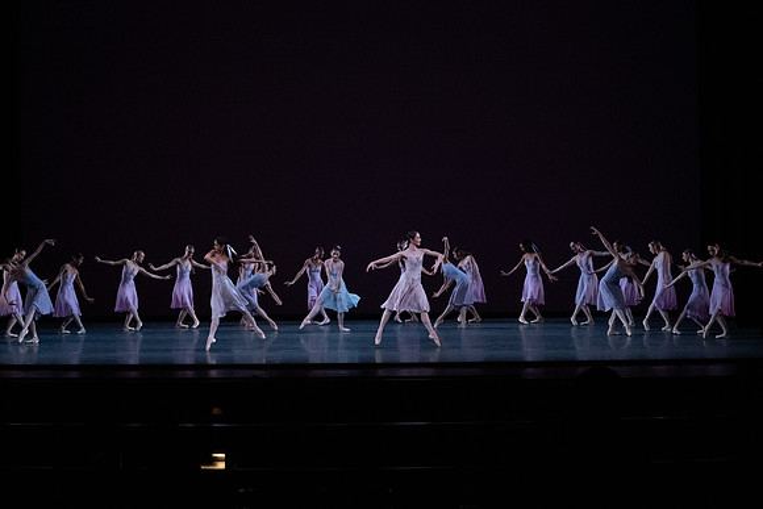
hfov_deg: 28.8
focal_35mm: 70
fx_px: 1484
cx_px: 382
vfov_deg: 19.5
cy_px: 254
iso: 12800
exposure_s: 1/400
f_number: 13
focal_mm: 70
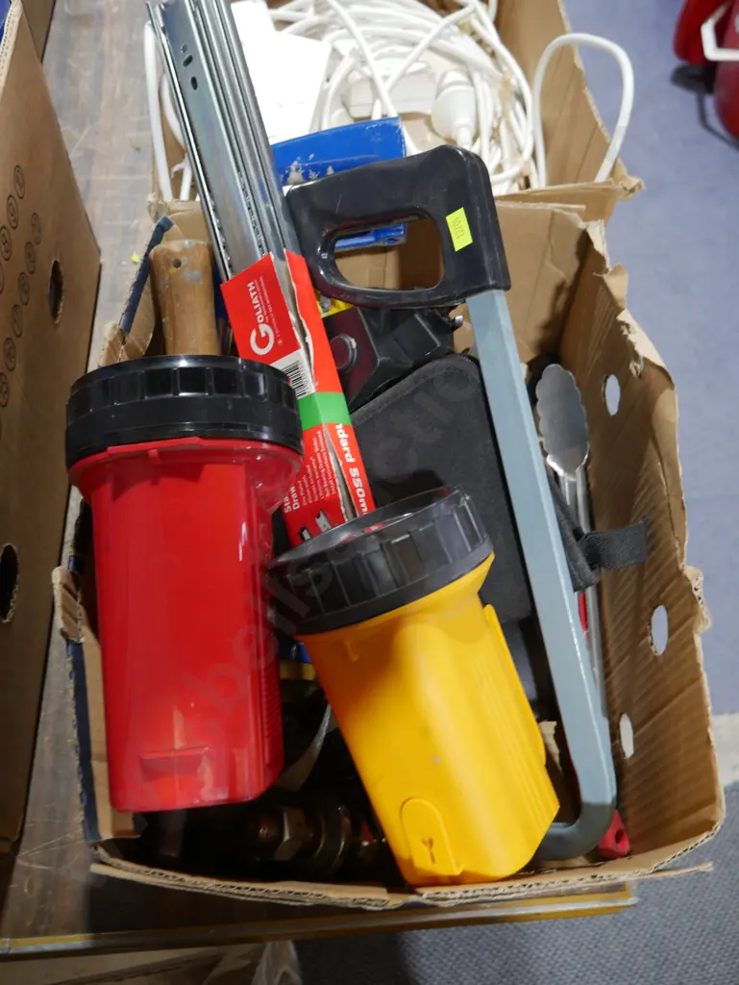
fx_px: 853
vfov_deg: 59.9
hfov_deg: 46.8
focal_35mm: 30
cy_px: 492
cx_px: 370
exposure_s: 1/60
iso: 500
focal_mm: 15
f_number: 3.6
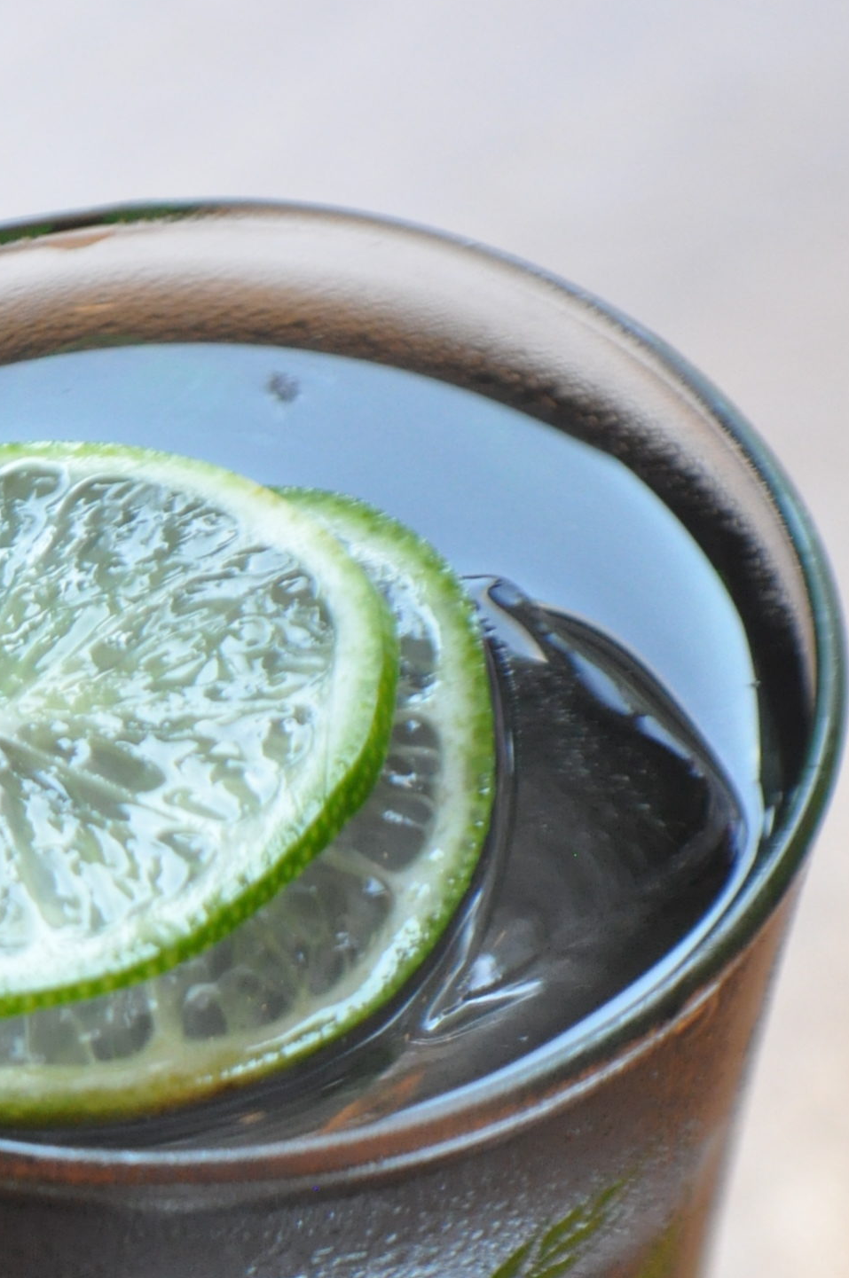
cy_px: 1278
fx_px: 6530
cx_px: 14
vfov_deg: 11.1
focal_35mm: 184
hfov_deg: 7.4
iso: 1600
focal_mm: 55
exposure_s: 1/200
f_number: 5.6
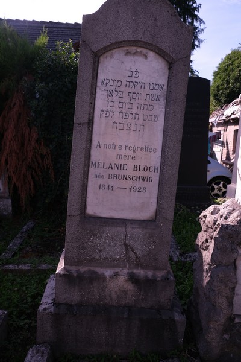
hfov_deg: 47.9
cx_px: 120
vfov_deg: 67.4
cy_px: 181
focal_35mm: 27
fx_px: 271
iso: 160
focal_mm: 18
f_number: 5.6
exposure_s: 1/300
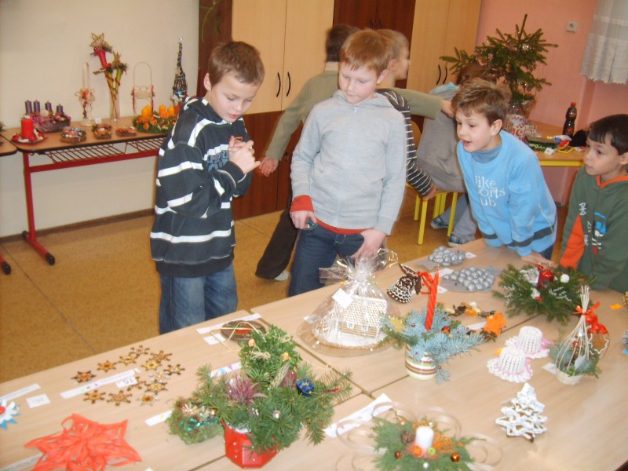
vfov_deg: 40.7
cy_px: 236
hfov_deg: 52.6
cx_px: 314
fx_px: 635
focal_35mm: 35
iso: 133
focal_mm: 5.8
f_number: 2.8
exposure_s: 1/45
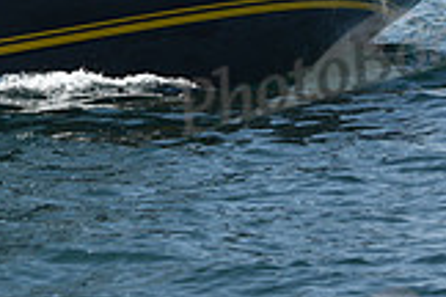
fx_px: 3097
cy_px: -40
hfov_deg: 8.2
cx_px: 36
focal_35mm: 250
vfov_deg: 5.5
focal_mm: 70
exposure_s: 1/1600
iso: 320
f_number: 7.1
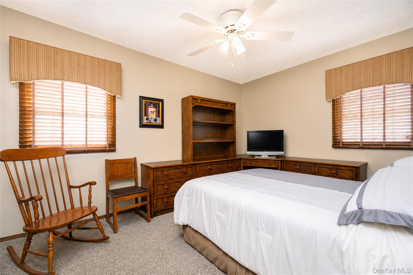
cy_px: 138
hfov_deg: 96.7
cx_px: 206
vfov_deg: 73.7
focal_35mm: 16
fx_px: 184
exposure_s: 1/15
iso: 64
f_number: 4
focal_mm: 16
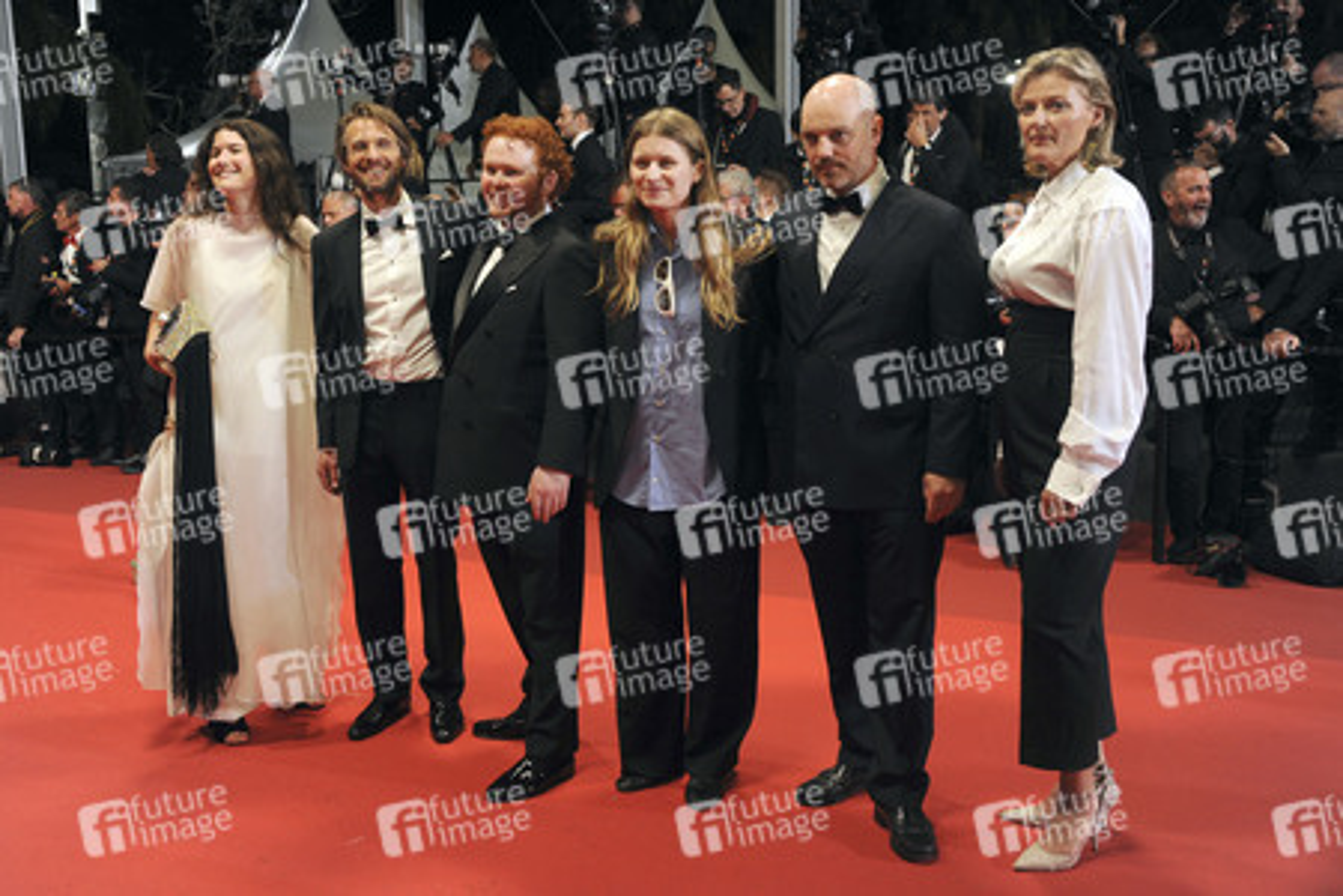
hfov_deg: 54.4
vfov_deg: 37.9
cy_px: 448
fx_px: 1306
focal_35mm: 35
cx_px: 672
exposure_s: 1/250
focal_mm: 35
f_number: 3.8
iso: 1250
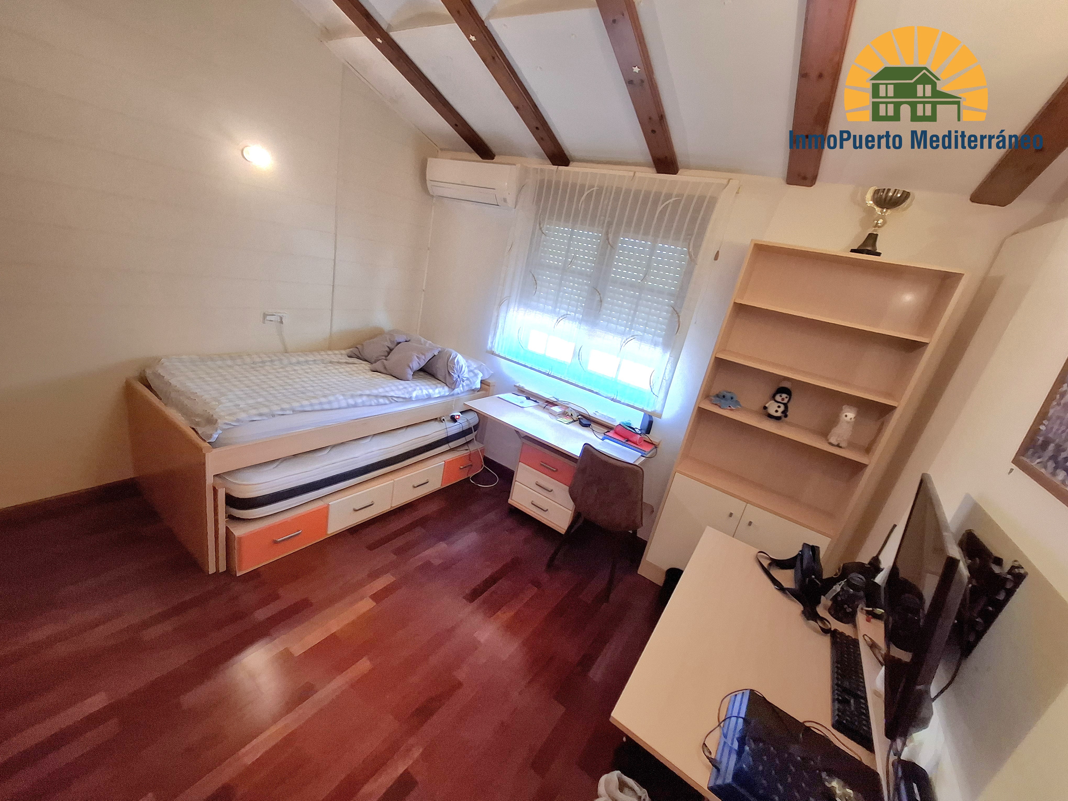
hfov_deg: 106.2
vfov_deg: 89.9
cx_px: 534
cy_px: 400
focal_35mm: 13
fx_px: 401
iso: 200
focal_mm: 1.74
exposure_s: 1/25
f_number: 2.2
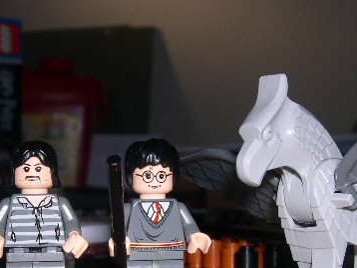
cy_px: 200
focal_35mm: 68
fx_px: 701
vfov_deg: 21.4
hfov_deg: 28.5
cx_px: 155
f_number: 7.6
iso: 100
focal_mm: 8
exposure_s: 1/60
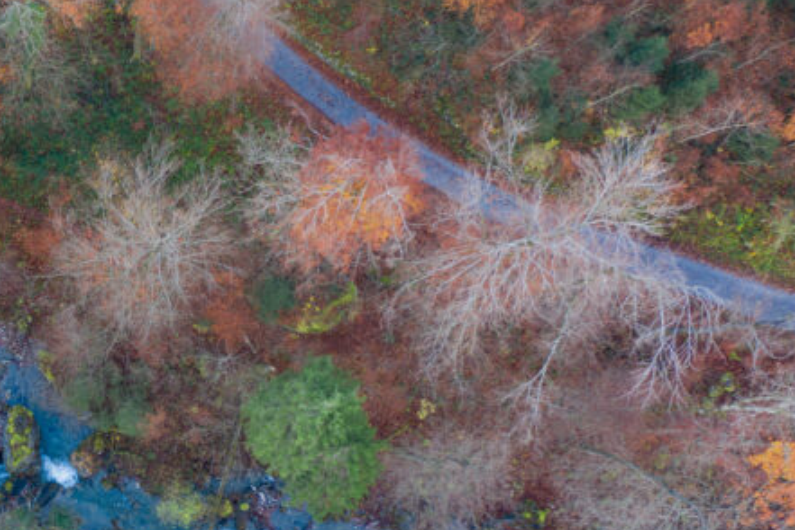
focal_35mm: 65
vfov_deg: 20.6
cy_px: 463
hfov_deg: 29.2
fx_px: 1435
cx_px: 20
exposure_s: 1/40
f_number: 3.2
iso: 100
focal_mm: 10.26
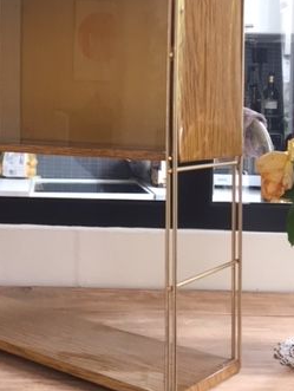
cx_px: 53
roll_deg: -0.9
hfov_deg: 25.6
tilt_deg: -1.0
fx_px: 633
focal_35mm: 56
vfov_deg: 33.8
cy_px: 109
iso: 100
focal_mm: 4.15
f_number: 2.2
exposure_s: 1/33
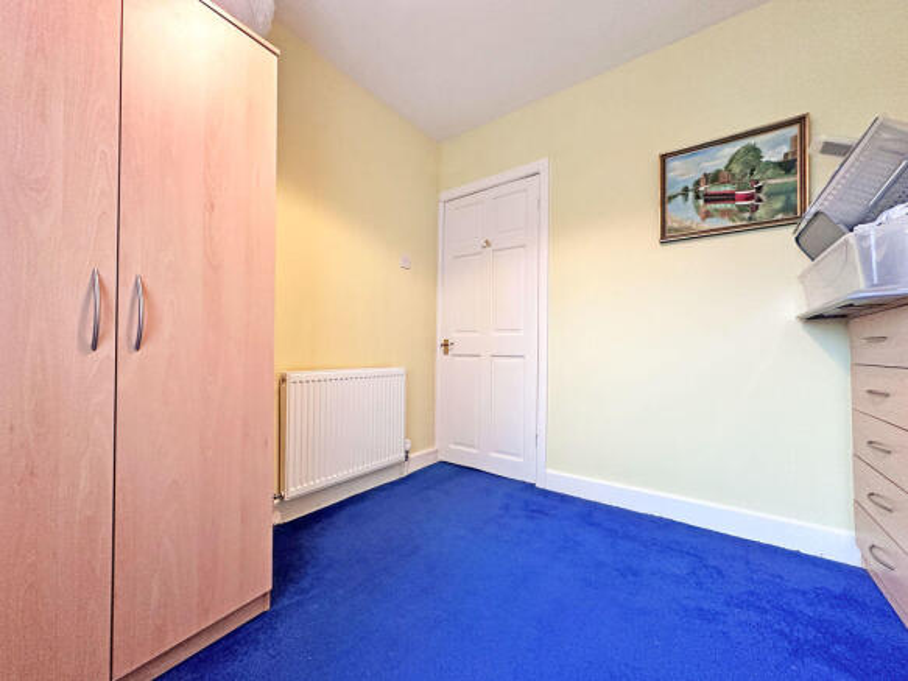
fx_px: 367
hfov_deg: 102.1
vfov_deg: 85.7
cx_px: 454
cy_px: 340
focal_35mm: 14
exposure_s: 1/50
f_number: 2.2
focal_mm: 2.22
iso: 320
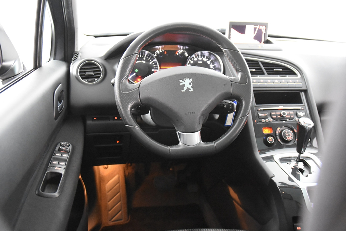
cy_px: 116
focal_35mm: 36
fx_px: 346
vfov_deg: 36.9
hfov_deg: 53.1
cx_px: 173
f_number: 3
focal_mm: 24
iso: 10000
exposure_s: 1/40
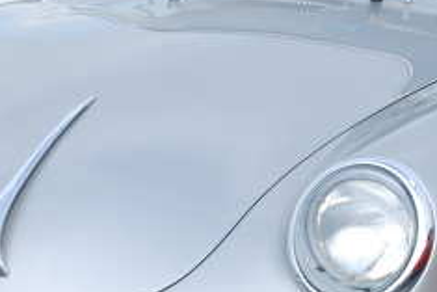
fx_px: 2879
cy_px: 117
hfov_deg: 8.6
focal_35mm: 237
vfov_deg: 5.8
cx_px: -3
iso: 100
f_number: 13
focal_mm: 58
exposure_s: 1/60
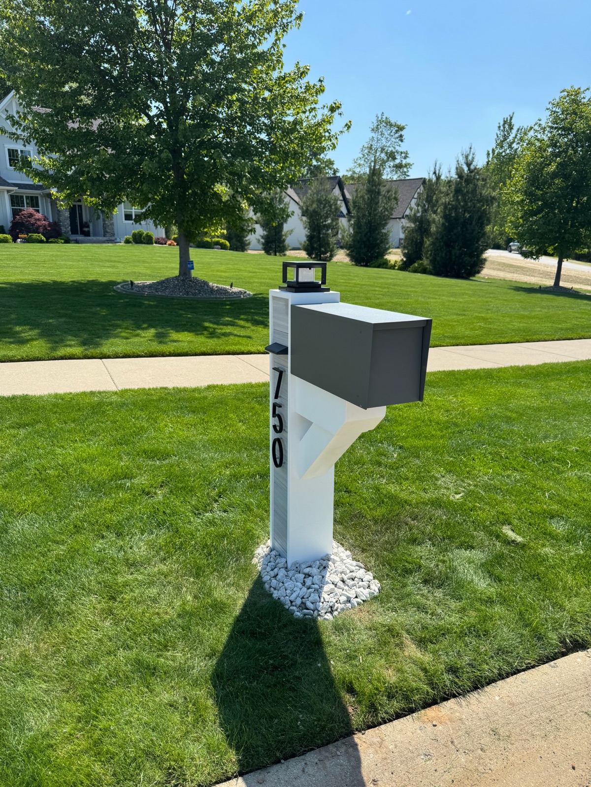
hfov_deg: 56.8
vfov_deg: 71.6
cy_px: 394
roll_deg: -0.5
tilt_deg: -15.6
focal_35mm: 24
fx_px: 546
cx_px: 296
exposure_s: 1/2959
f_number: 1.78
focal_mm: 6.76
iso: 80
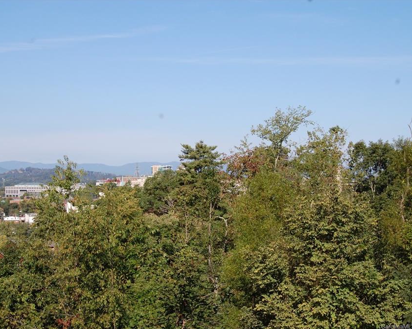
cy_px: 165
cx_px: 183
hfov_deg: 29.1
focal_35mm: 65
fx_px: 792
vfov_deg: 23.5
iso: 200
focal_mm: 38
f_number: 9
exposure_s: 1/320
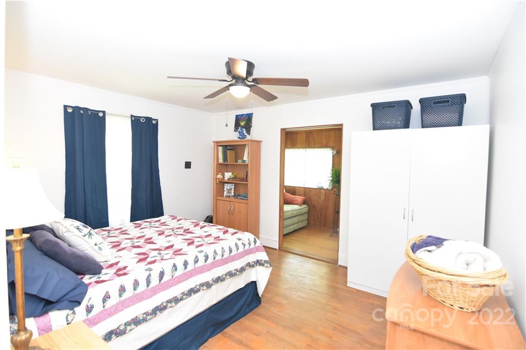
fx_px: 241
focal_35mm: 16
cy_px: 175
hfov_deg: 95.0
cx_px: 263
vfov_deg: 72.0
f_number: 3.5
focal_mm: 11
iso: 800
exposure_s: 1/60
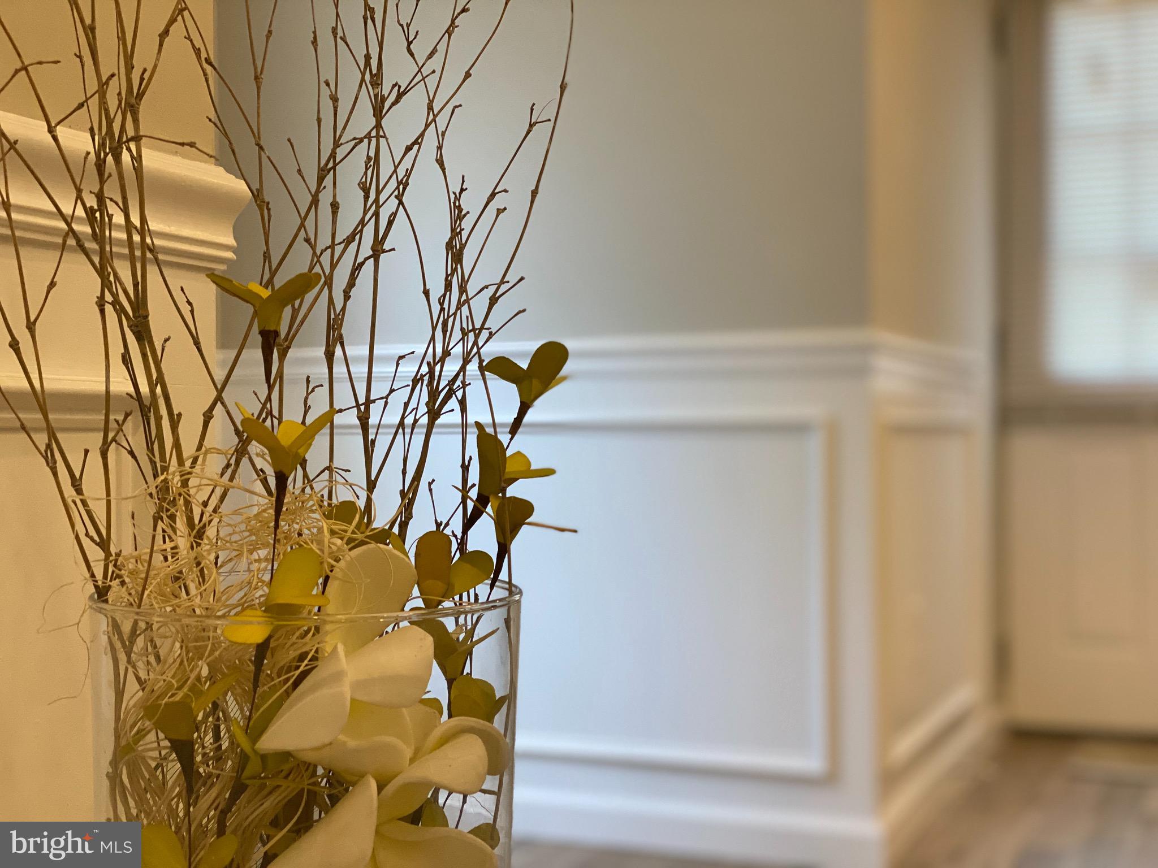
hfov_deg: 36.8
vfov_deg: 28.0
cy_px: 434
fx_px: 1740
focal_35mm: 52
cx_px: 579
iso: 160
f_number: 2
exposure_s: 1/120
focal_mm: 6
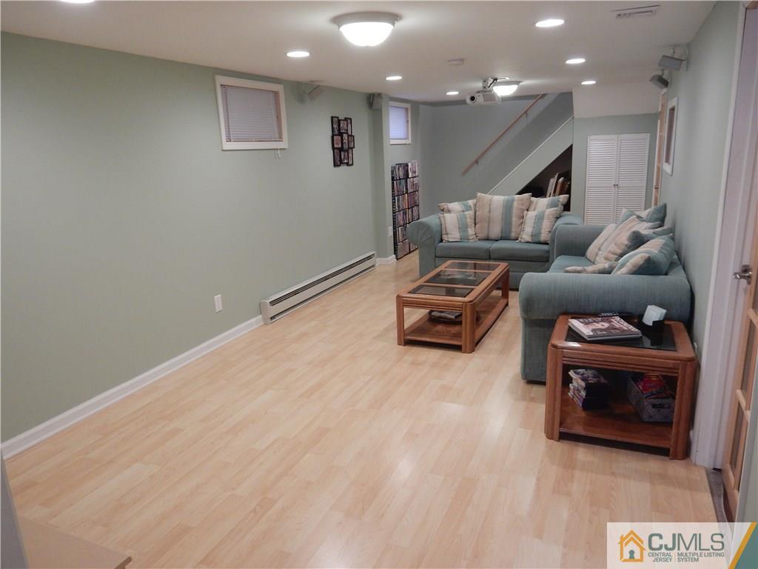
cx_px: 379
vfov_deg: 54.9
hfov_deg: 69.4
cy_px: 284
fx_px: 547
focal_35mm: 25
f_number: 3.7
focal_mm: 4.5
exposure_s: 1/30
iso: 250
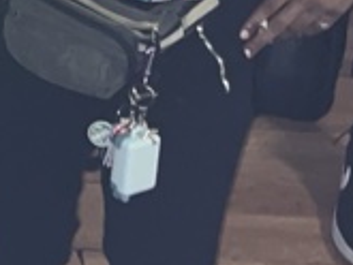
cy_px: -73
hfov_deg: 9.7
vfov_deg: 8.0
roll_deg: +0.8
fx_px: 1878
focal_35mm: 184
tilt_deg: -29.6
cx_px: -449
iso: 125
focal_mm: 5.1
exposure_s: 1/13
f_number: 1.6
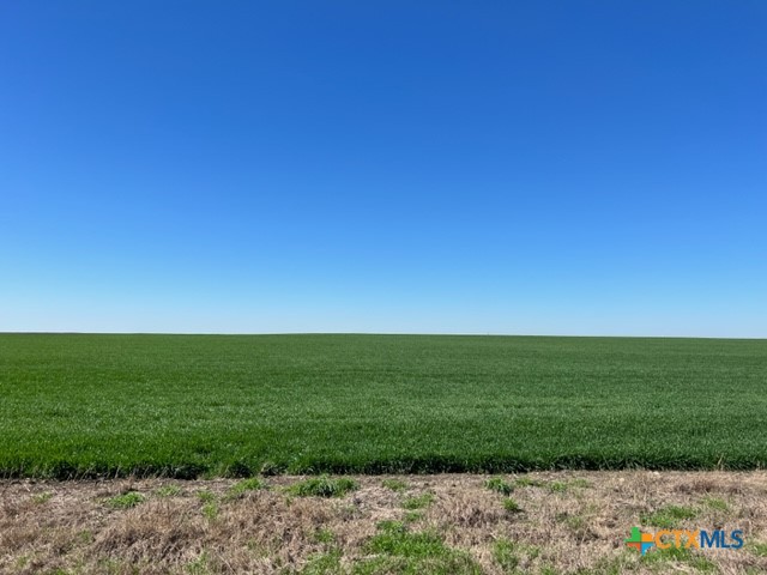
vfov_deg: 53.1
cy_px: 288
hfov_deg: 67.3
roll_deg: -1.0
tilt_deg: +4.7
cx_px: 384
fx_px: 576
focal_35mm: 26
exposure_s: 1/4444
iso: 50
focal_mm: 5.7
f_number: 1.5
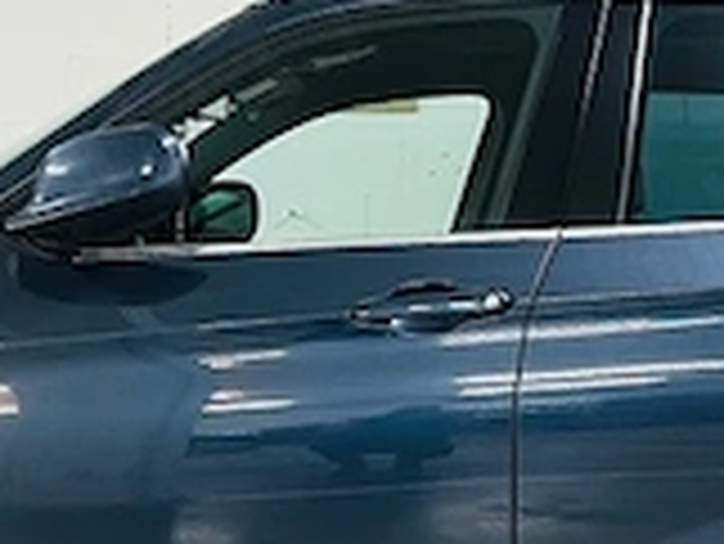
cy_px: 166
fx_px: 2030
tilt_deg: +1.4
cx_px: 333
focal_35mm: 97
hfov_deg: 20.2
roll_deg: -0.9
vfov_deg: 15.2
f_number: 1.5
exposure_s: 1/50
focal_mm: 5.7
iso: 100
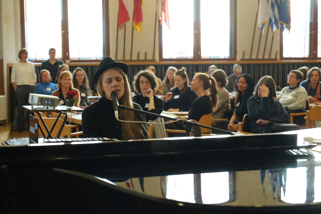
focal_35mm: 58
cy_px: 107
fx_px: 517
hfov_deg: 34.5
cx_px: 160
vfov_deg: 23.4
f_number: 4
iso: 1250
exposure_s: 1/160
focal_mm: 58
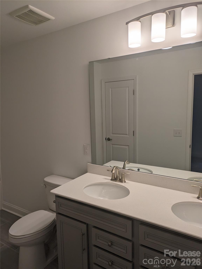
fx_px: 194
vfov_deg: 69.4
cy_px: 134
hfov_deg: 54.9
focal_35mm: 25
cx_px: 101
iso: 37
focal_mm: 5.43
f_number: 1.89
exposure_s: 1/150
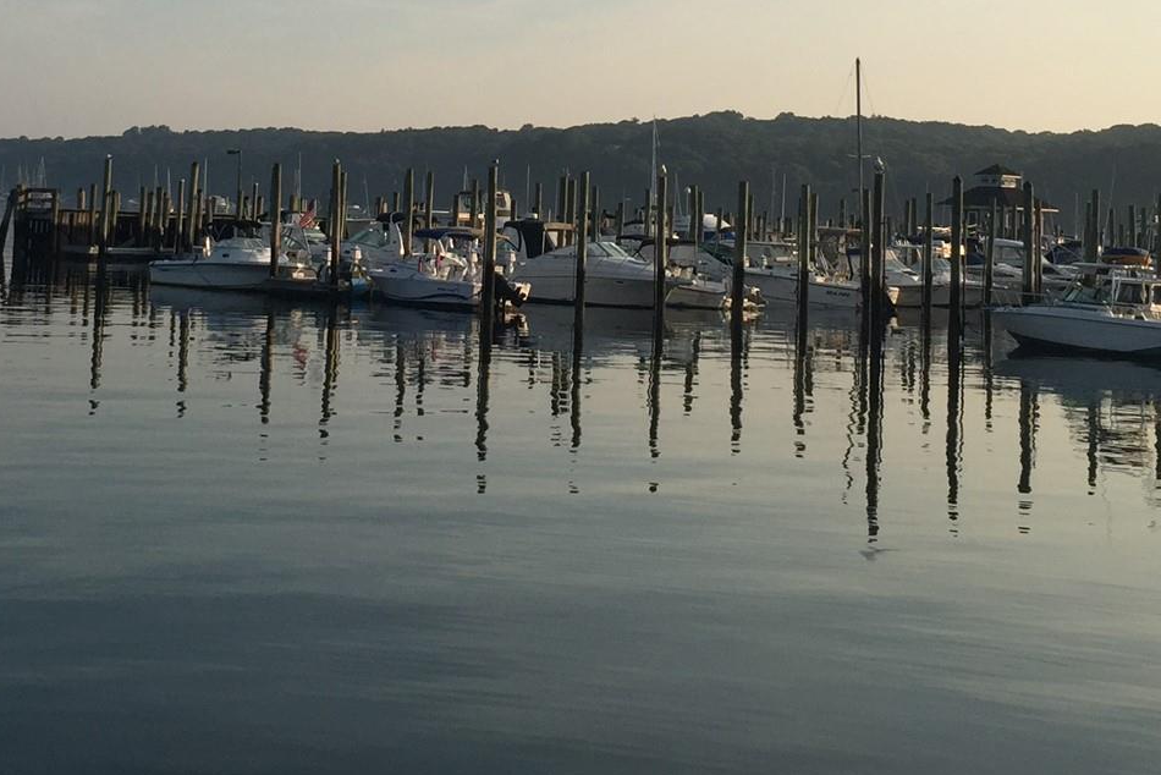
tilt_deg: +3.4
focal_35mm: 65
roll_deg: -2.2
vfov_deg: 20.3
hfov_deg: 30.9
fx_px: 2097
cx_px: 516
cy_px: 17
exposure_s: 1/2326
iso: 32
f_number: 2.2
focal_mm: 4.15
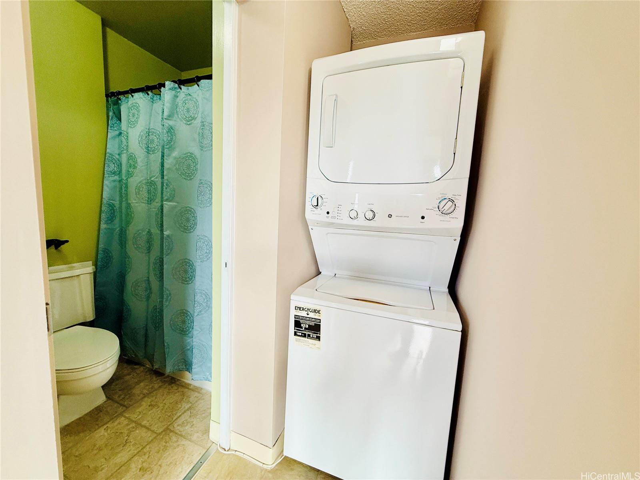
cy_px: 240
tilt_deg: -5.9
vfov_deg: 85.7
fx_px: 259
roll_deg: -2.8
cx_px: 320
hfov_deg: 102.1
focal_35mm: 14
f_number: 2.2
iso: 125
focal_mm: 2.22
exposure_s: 1/120
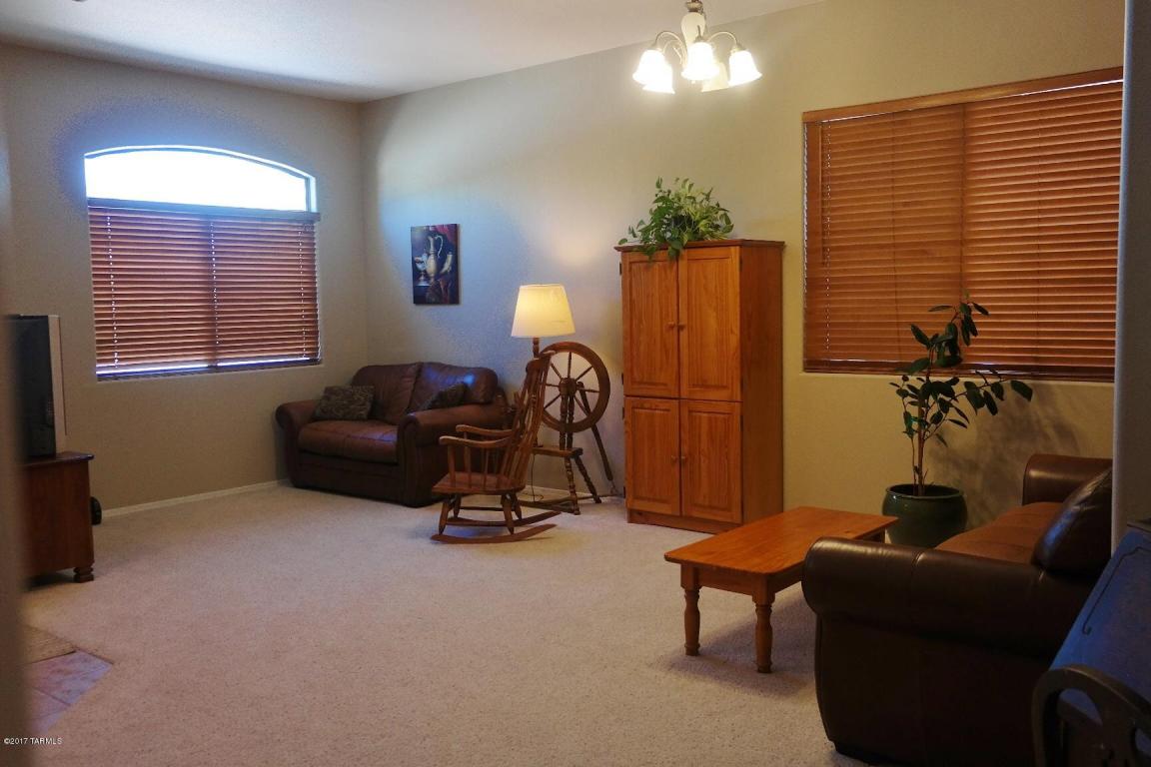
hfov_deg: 61.9
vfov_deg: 43.6
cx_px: 576
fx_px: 959
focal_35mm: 30
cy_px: 384
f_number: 3.5
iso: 200
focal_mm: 20
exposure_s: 1/40
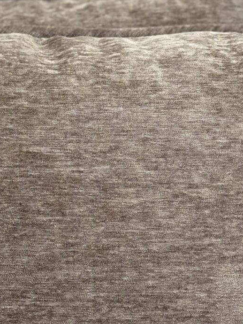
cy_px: 334
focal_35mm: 178
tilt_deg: -16.7
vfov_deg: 11.0
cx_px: 69
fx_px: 1665
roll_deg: +1.7
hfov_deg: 8.3
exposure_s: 1/120
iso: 100
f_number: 1.78
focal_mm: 6.86
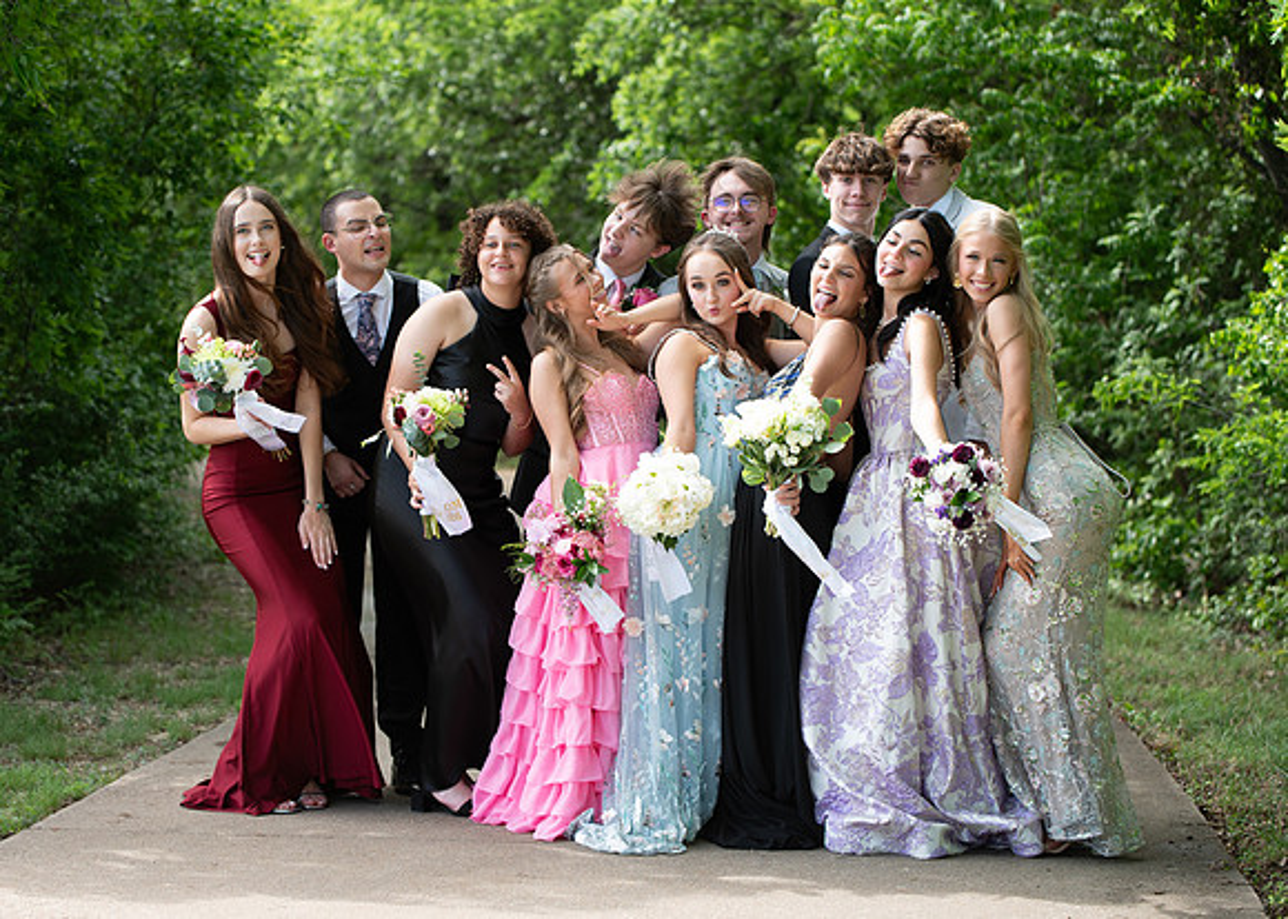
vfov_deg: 17.5
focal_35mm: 82
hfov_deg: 24.3
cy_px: 436
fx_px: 2990
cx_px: 598
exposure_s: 1/400
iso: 100
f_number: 2.8
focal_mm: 70
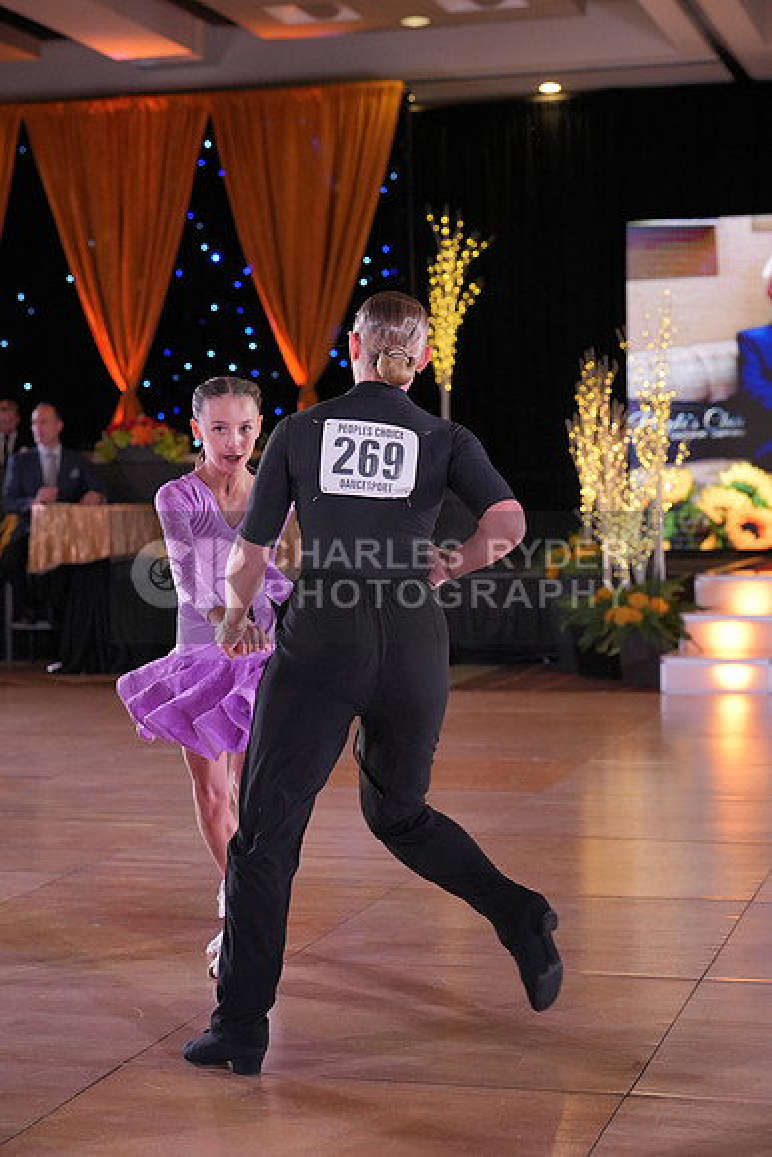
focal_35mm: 68
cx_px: 386
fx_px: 2186
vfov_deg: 29.6
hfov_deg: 20.0
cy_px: 578
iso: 2000
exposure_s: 1/500
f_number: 4
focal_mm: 68
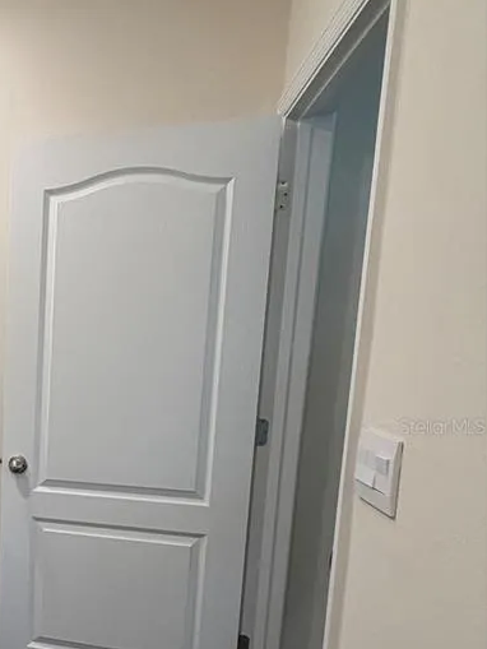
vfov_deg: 54.4
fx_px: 619
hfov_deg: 35.0
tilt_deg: -6.5
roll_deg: -0.8
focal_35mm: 33
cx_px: -84
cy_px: 426
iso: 250
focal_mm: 2.22
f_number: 2.2
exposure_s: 1/120
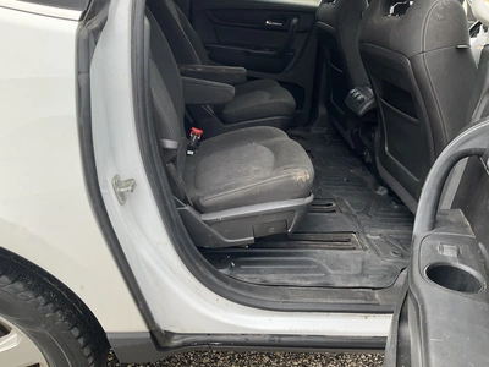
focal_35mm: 29
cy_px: 184
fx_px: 410
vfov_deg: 48.2
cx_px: 244
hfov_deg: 61.7
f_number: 1.8
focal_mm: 3
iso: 20
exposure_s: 1/172
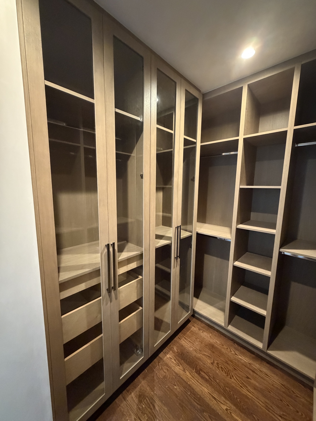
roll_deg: -0.9
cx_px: 158
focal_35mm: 14
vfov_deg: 102.1
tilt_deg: -7.5
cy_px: 210
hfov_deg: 85.7
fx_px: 170
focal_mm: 2.22
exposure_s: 1/60
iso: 1250
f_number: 2.2
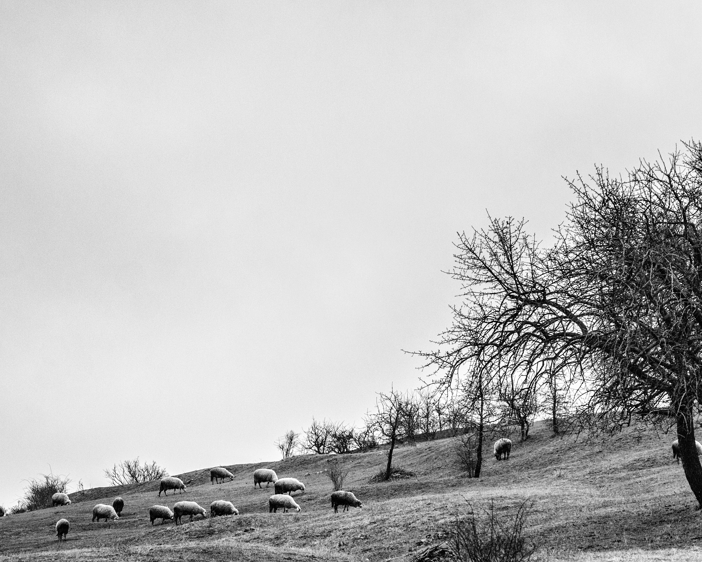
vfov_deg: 12.2
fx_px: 2618
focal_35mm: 126
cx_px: 219
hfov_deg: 15.2
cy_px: 385
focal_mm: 70
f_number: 2.8
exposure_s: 1/1250
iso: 800
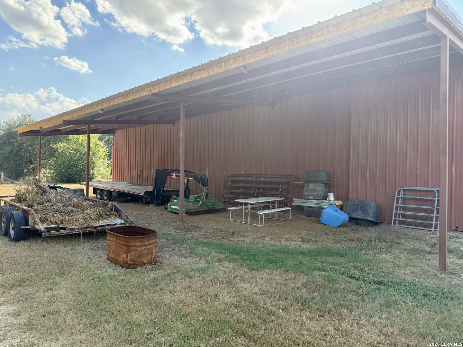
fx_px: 321
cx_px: 232
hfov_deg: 71.6
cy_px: 174
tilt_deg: +0.3
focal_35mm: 24
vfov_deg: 56.8
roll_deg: -0.3
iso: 100
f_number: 1.78
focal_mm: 6.76
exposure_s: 1/888
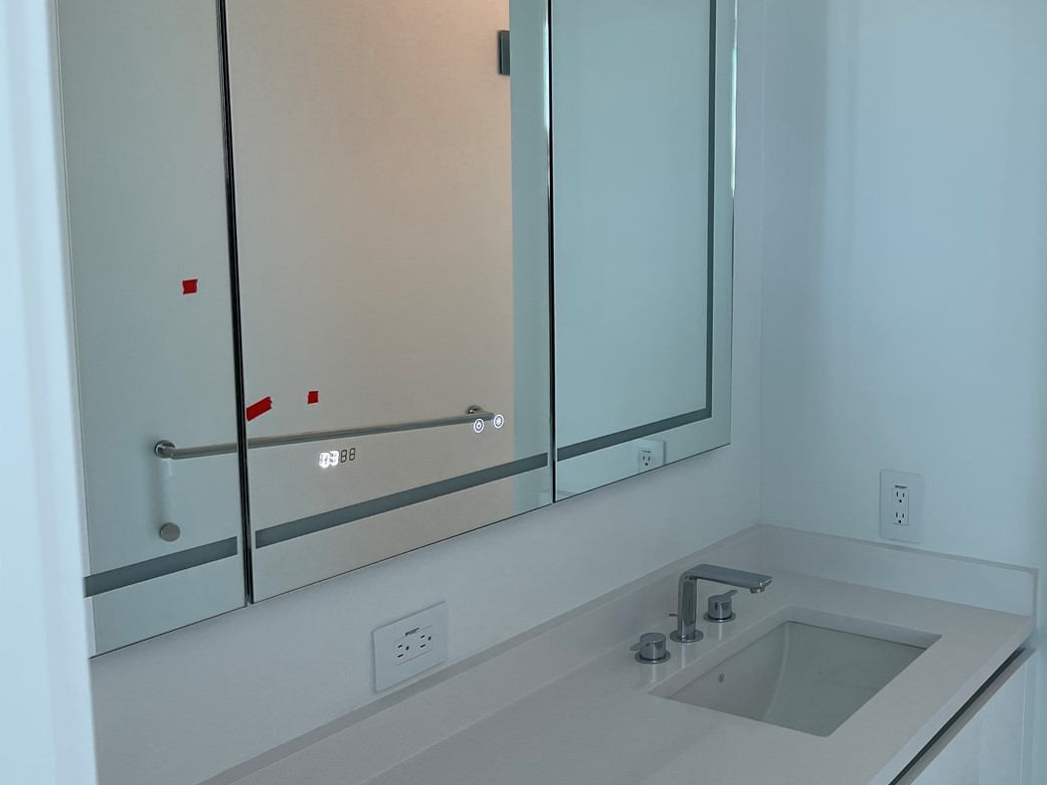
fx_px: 1149
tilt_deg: -7.6
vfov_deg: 37.7
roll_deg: -1.0
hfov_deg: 47.1
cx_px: 789
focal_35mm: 38
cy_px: 386
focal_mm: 5.1
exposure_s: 1/120
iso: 50
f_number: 1.6
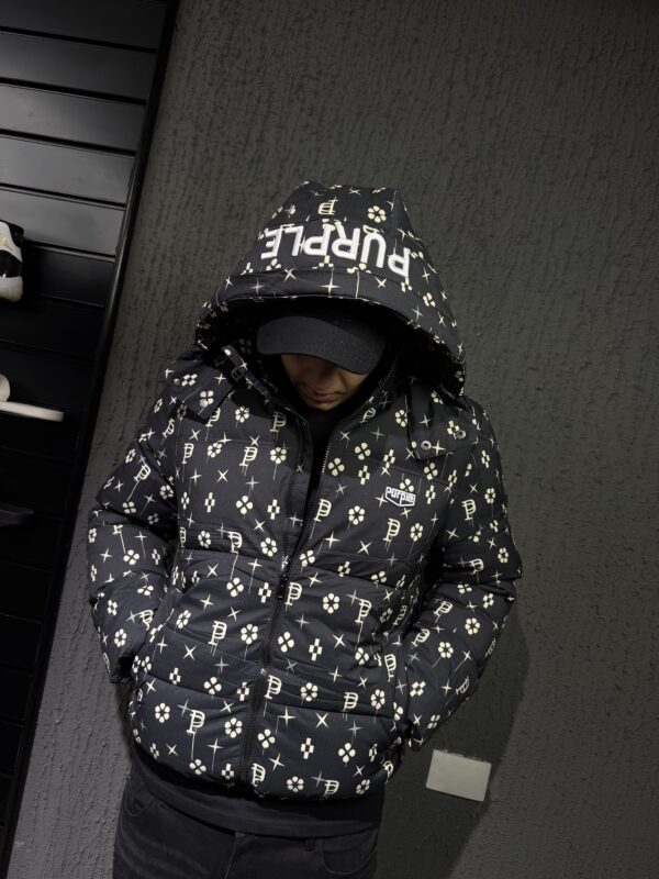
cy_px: 440
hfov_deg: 56.8
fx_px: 609
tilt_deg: -0.3
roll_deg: -11.5
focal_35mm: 24
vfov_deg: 71.6
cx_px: 330
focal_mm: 6.76
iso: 80
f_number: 1.78
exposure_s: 1/100
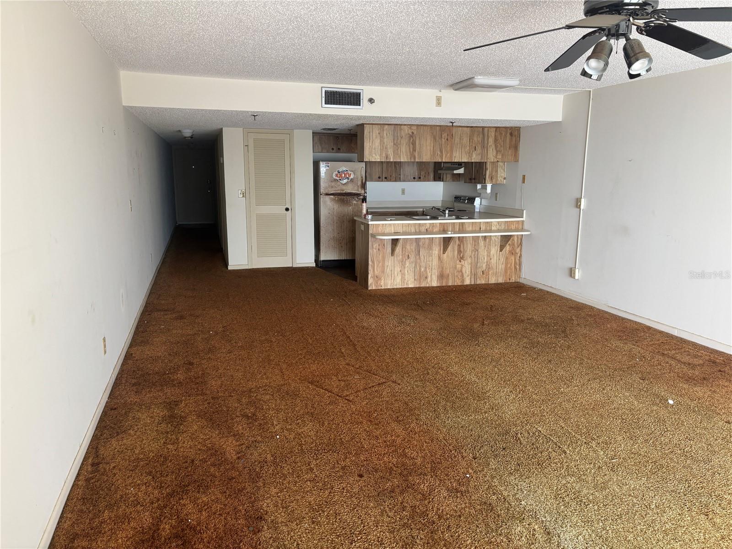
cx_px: 366
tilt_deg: -8.3
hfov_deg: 67.3
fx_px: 550
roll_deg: -1.0
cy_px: 274
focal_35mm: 26
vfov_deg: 53.1
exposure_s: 1/85
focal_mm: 5.96
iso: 125
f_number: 1.6
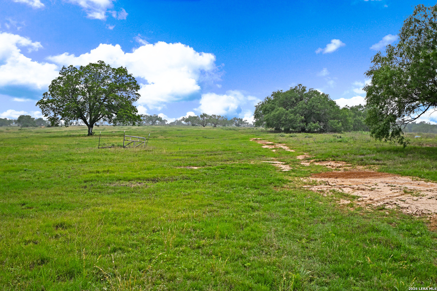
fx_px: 510
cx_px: 218
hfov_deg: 46.4
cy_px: 146
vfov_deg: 31.9
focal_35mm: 42
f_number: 5.6
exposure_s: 1/125
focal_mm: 28
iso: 64
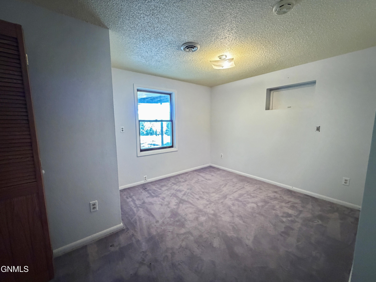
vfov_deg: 85.7
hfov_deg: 102.1
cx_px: 188
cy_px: 141
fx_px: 152
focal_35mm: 14
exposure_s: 1/60
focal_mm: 2.22
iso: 1000
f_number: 2.2
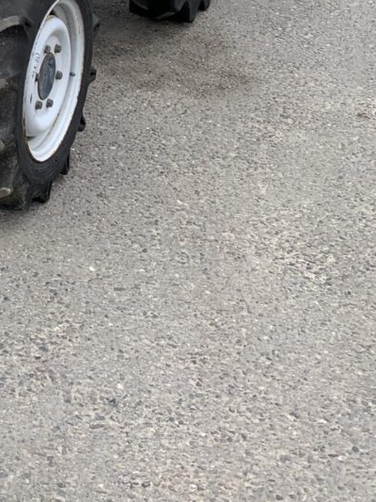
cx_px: -71
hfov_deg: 18.0
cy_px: -164
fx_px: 1129
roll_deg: +1.4
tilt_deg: -7.5
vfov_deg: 22.2
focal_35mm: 78
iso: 25
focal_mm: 4.25
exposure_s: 1/1032
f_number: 1.8
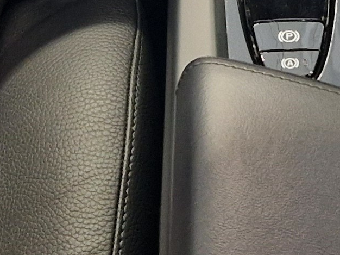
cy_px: -285
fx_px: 1443
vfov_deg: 9.3
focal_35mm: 147
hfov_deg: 13.3
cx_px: 316
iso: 200
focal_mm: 5.4
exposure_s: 1/50
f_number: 1.8
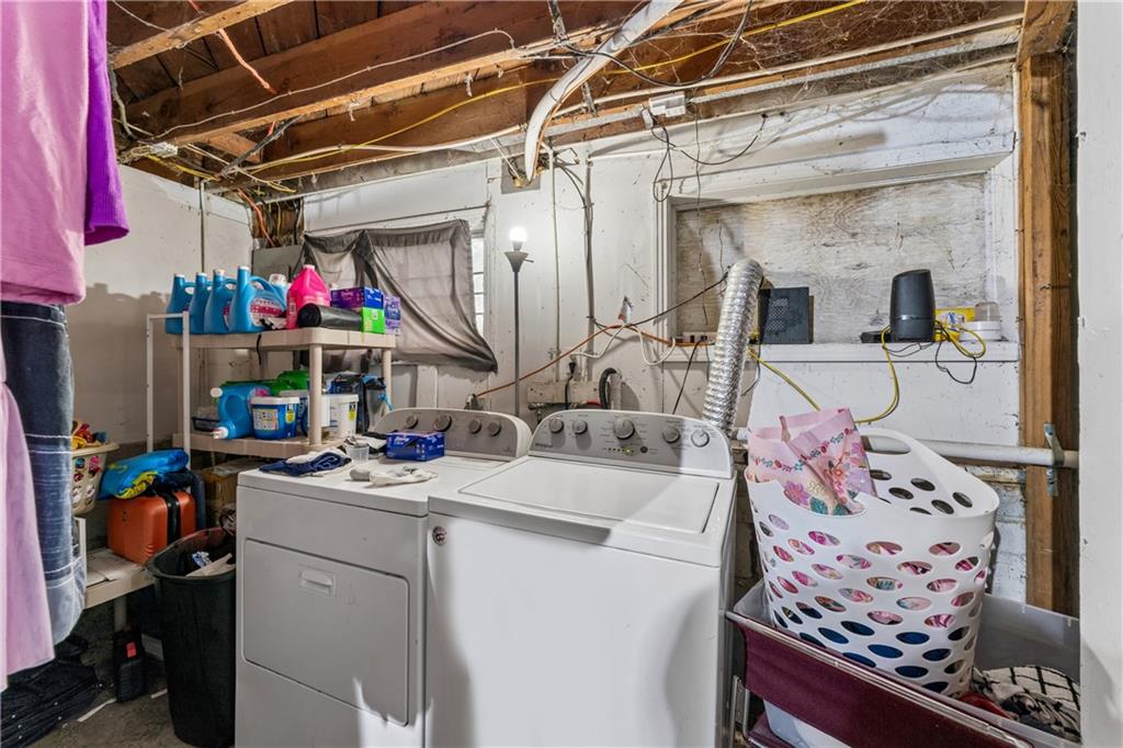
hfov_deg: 104.3
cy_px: 374
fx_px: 437
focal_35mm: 14
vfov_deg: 81.2
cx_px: 562
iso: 400
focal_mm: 14
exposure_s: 1/1.67
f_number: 13
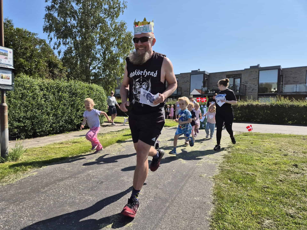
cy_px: 115
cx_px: 154
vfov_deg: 58.9
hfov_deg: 73.9
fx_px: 204
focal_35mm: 23
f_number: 1.8
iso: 25
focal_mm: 5.4
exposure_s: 1/1864
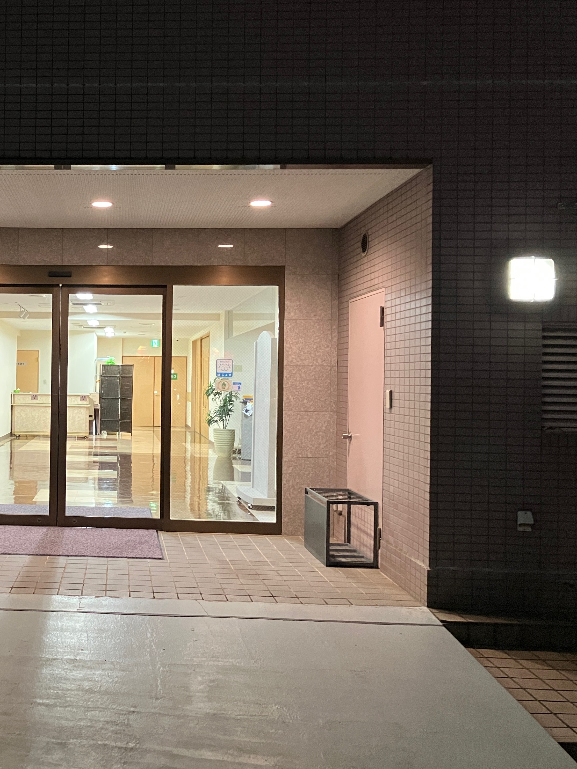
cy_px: 378
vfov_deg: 49.0
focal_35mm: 38
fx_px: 845
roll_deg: -0.2
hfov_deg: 35.5
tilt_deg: -0.6
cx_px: 59
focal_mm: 3.99
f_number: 1.8
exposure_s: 1/50
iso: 320
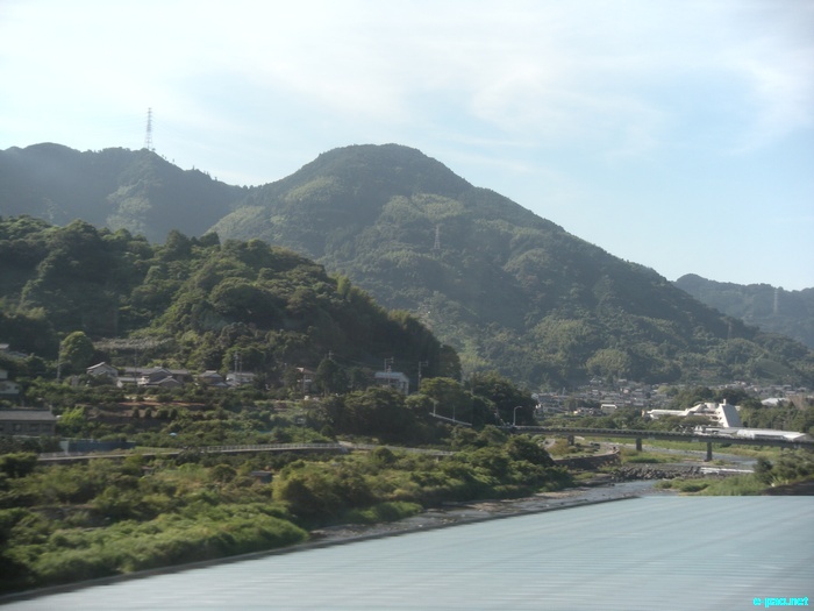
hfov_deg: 28.6
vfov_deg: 21.6
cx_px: 407
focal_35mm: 68
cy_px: 306
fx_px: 1599
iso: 64
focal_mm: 11.3
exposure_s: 1/262
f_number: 4.4
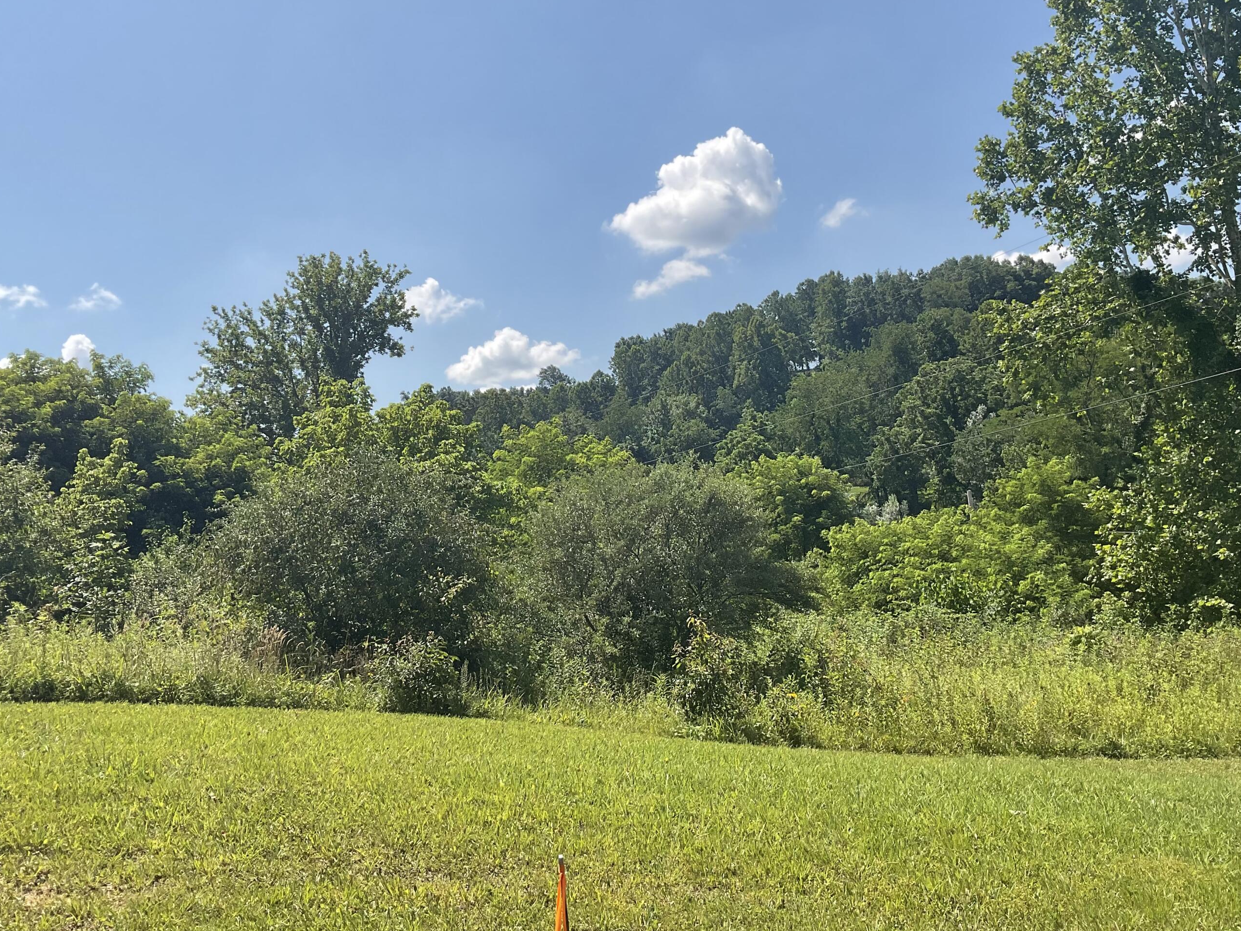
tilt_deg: +4.1
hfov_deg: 53.9
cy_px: 417
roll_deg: +6.3
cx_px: 675
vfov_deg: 41.7
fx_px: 1219
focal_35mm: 34
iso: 20
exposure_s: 1/2320
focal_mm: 3
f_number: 1.8
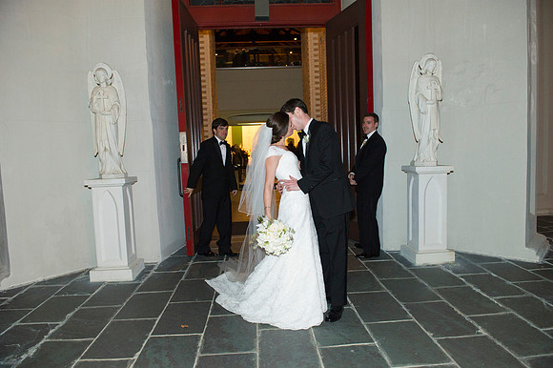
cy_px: 184
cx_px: 276
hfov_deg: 73.8
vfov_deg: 53.1
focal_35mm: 24
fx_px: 368
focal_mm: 24
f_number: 5
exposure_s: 1/80
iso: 1600
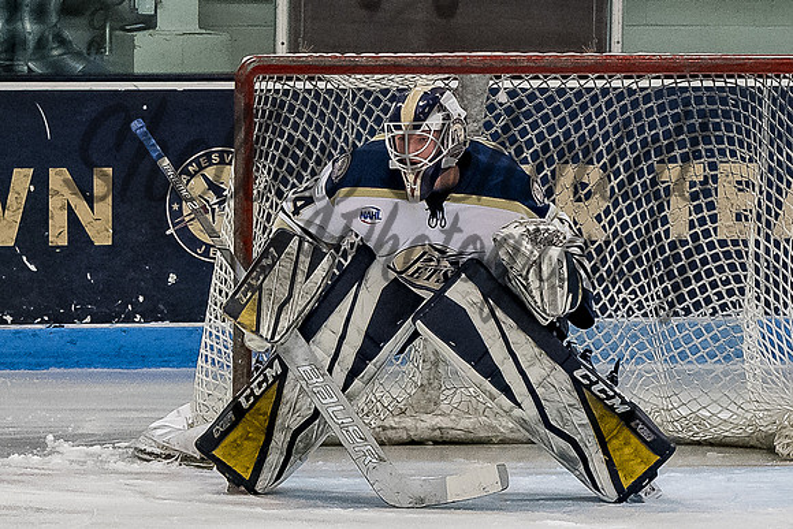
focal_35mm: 576
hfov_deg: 3.6
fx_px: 12680
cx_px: 362
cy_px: 313
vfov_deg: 2.4
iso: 3200
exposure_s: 1/800
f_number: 4
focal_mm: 110
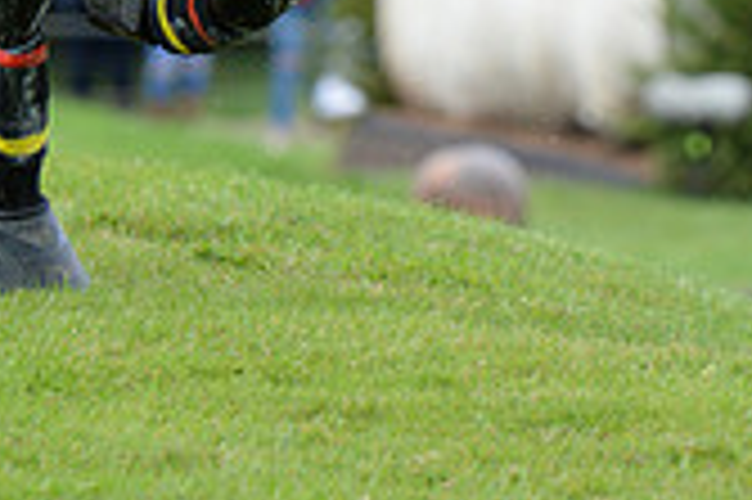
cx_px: 248
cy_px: -748
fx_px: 20993
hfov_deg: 2.1
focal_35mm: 1006
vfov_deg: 1.4
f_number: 6.3
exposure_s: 1/1000
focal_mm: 290
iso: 1000
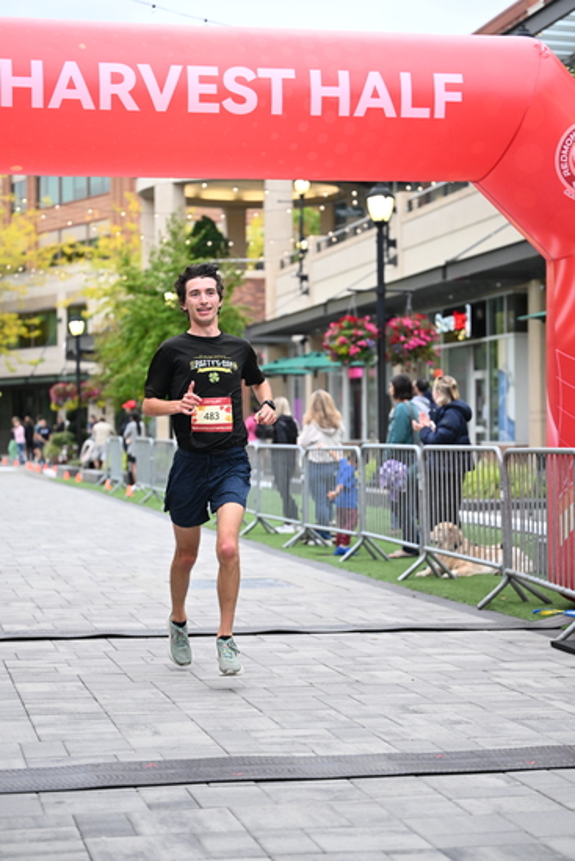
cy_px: 430
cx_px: 288
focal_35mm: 71
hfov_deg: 19.2
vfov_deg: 28.4
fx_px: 1700
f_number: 2.8
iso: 1600
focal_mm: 71
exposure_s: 1/1000
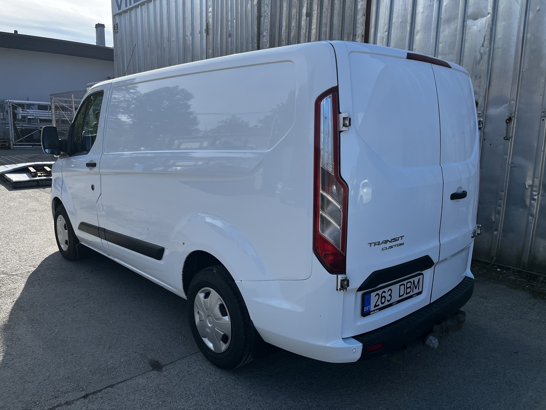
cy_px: 205
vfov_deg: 53.1
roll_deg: -1.4
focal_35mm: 26
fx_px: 410
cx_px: 273
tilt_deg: -10.2
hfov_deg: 67.3
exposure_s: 1/1776
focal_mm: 5.1
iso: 50
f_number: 1.6
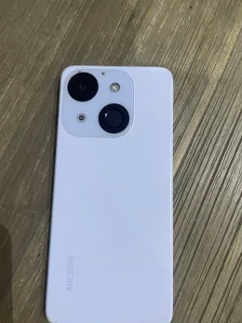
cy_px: 165
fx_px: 280
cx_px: 133
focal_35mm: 30
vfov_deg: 60.0
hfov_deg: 46.7
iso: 400
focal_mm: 4.2
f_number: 1.6
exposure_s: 1/50
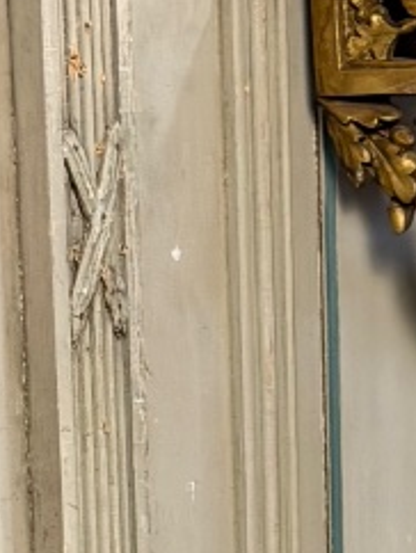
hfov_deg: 6.1
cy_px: 779
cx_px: 802
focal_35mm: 238
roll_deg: +0.1
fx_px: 3807
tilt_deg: -12.0
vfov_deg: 8.2
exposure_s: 1/50
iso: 200
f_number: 1.78
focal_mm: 6.76
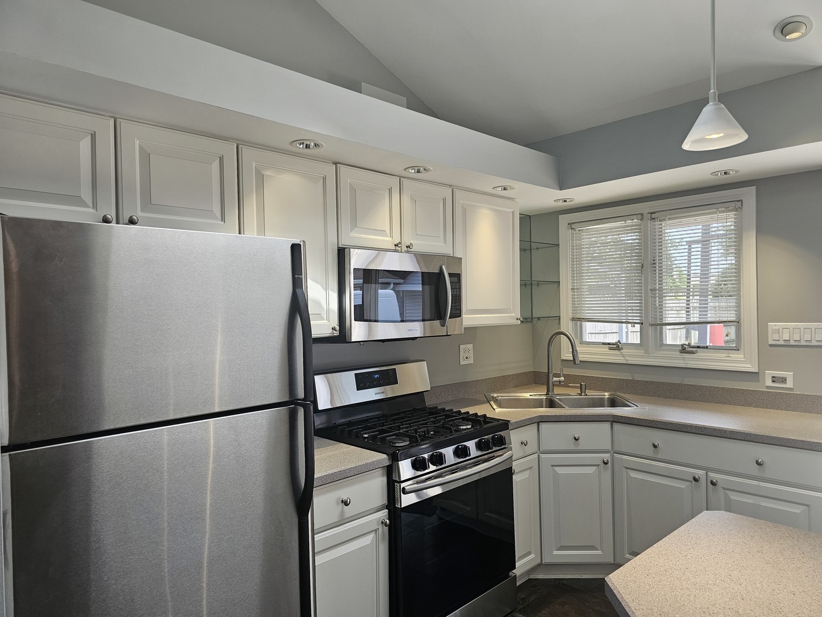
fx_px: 546
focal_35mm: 23
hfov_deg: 73.9
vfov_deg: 58.9
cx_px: 411
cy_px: 308
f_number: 1.7
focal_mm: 6.3
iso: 125
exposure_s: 1/207
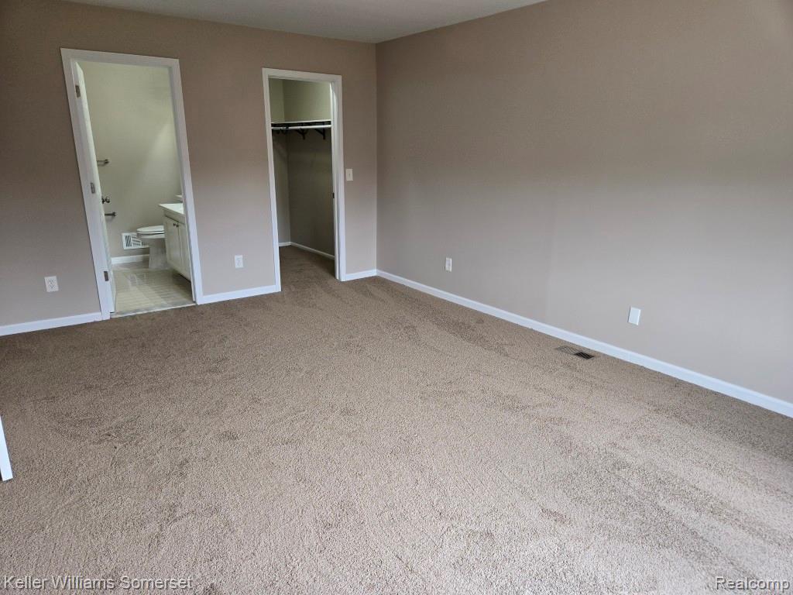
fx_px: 527
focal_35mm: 23
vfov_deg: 58.9
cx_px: 396
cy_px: 298
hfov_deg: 73.9
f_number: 1.8
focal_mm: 5.4
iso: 64
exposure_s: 1/60
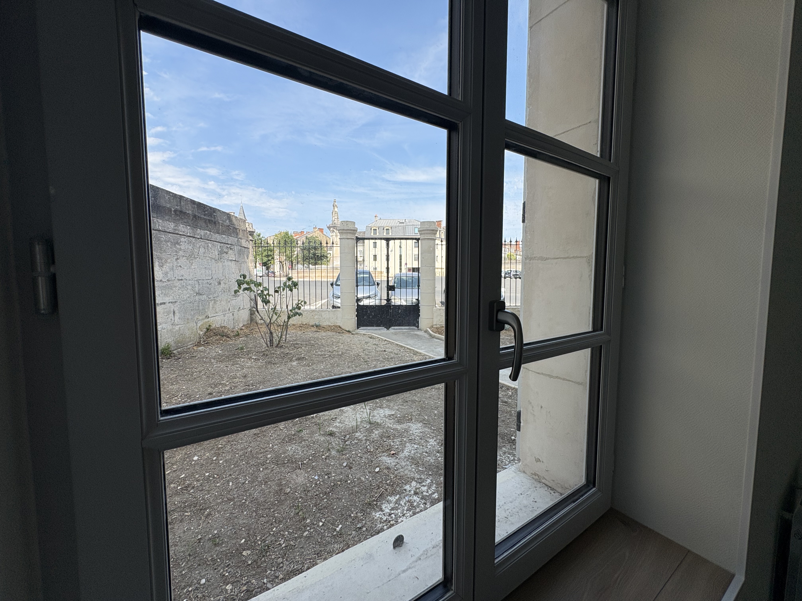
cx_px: 401
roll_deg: +0.6
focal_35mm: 14
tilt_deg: -3.4
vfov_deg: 85.7
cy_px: 300
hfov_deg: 102.1
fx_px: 324
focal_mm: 2.22
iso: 50
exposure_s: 1/868
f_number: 2.2
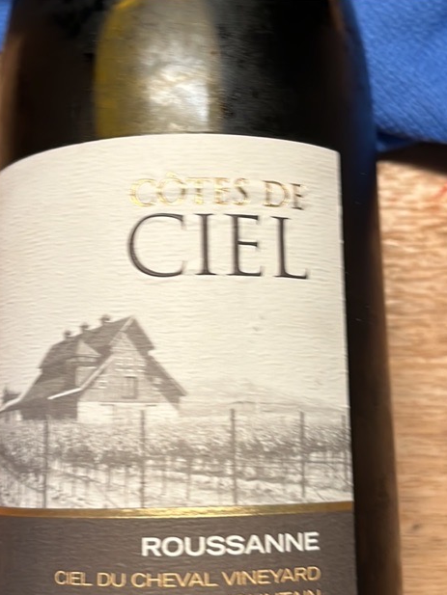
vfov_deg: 63.4
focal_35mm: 28
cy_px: 303
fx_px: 482
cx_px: 228
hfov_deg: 49.8
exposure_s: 1/60
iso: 100
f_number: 1.6
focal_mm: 5.1
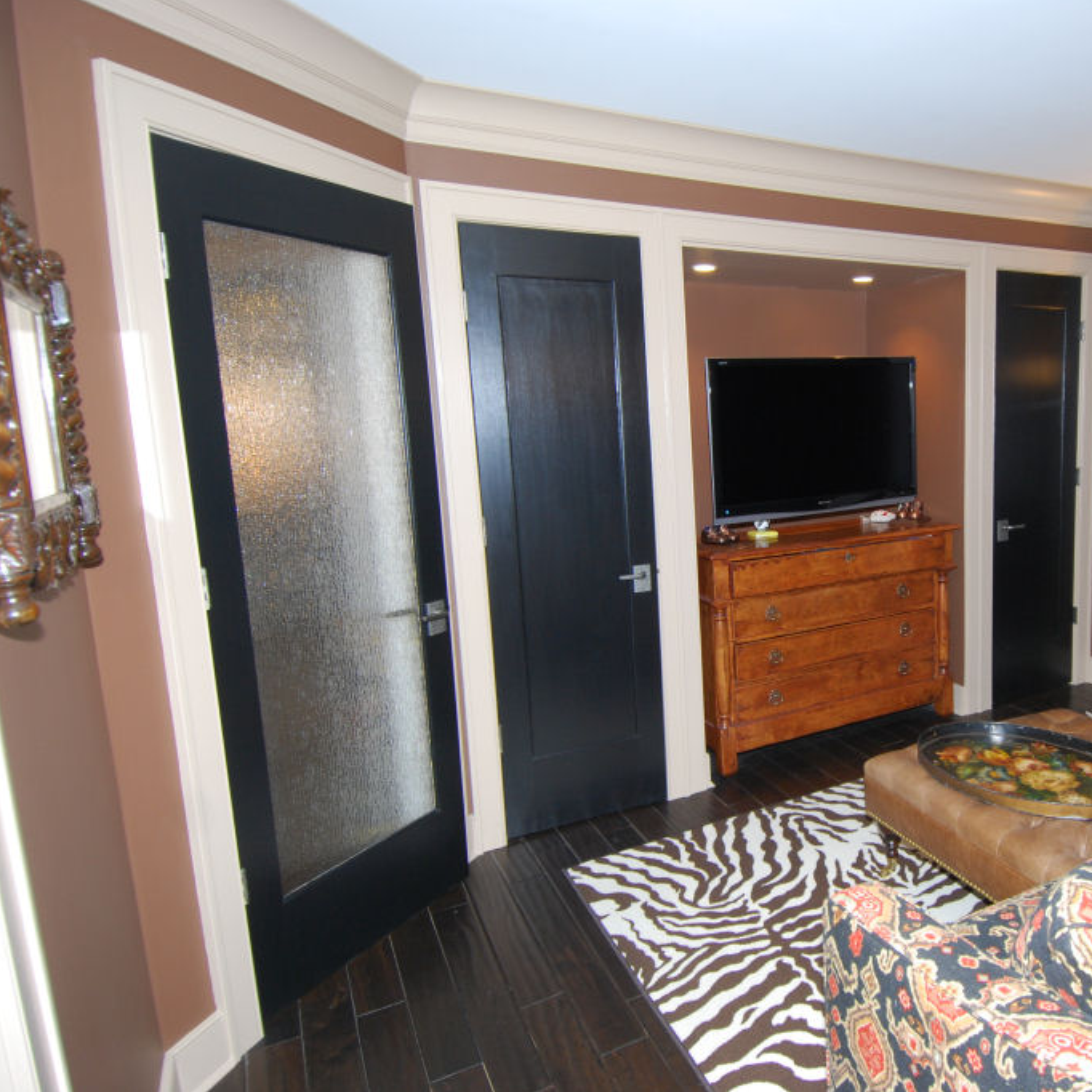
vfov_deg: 67.3
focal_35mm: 23
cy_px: 545
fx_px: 821
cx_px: 778
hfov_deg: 64.4
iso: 360
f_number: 4
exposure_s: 1/60
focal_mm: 12
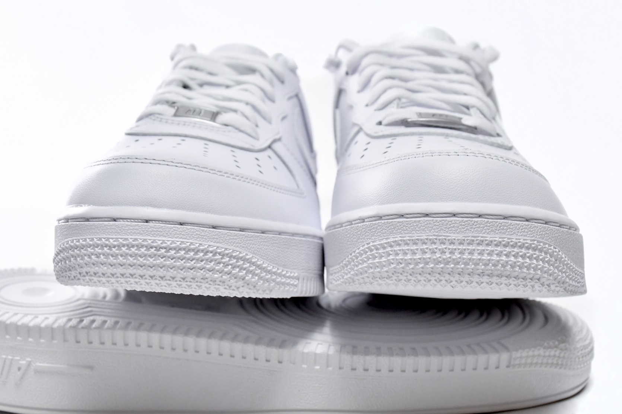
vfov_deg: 22.6
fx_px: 1037
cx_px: 311
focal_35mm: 60
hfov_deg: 33.4
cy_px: 207
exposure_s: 1/125
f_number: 11
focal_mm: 40
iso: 1600
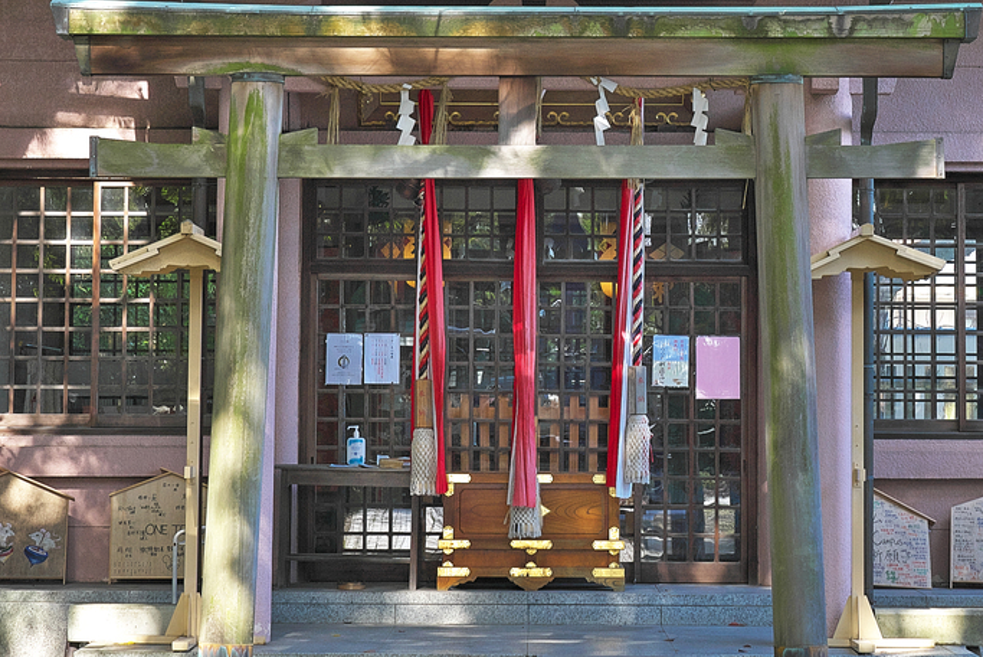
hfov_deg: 17.1
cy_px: 110
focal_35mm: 120
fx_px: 3278
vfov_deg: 11.4
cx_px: 543
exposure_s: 1/40
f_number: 10
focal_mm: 41
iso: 125
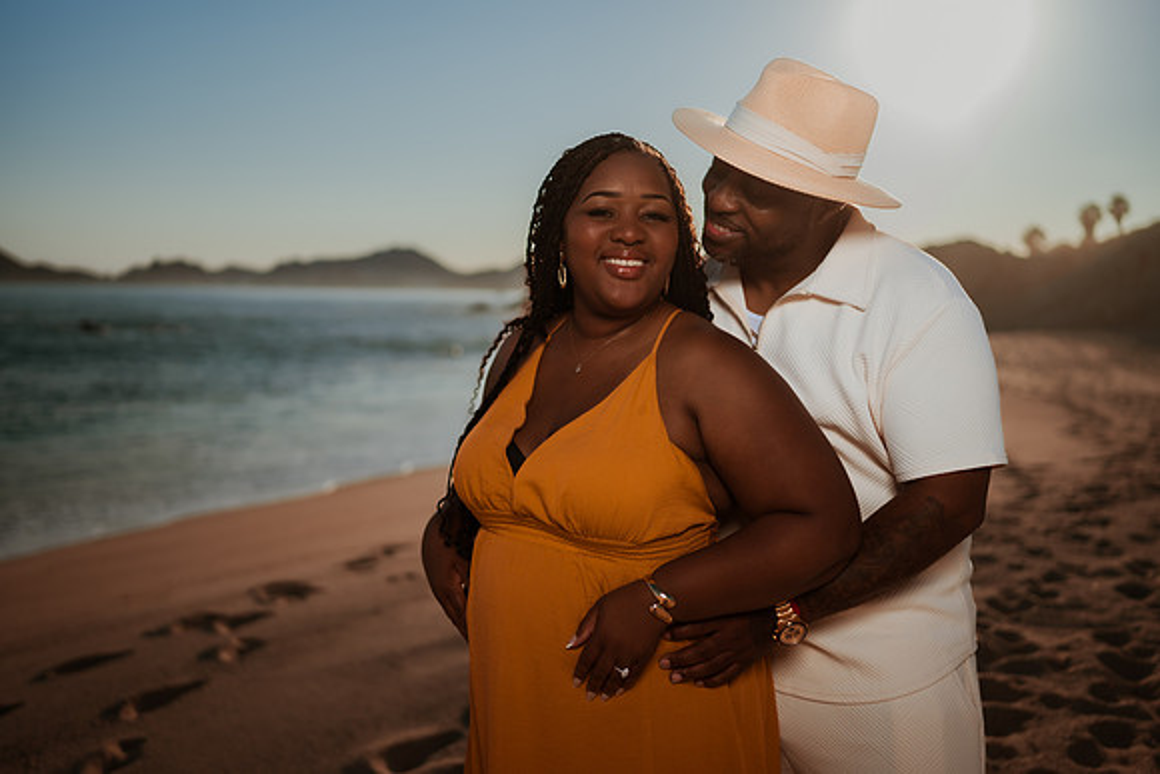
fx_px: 1128
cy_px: 387
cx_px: 580
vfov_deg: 37.9
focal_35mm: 35
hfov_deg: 54.4
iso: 100
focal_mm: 35
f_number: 1.8
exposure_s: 1/6400
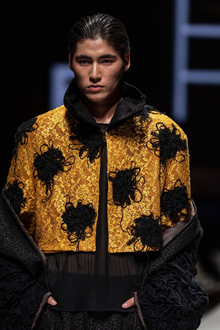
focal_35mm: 300
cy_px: 165
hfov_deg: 4.6
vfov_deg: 6.9
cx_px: 110
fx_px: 2750
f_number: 2.8
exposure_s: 1/400
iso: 200
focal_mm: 200
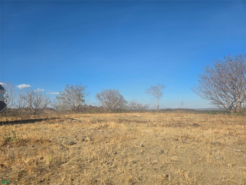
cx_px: 123
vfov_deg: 58.9
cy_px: 92
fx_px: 163
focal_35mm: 23
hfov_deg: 73.9
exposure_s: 1/2071
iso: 25
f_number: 1.8
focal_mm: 5.4
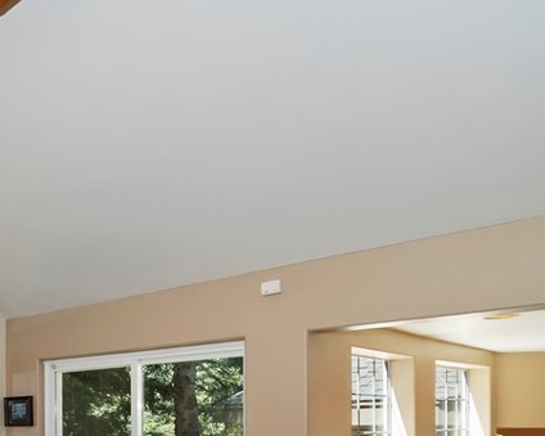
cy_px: 425
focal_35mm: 34
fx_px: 548
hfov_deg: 39.1
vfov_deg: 38.9
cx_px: -104
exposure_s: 1/30
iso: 400
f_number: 8
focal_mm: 10
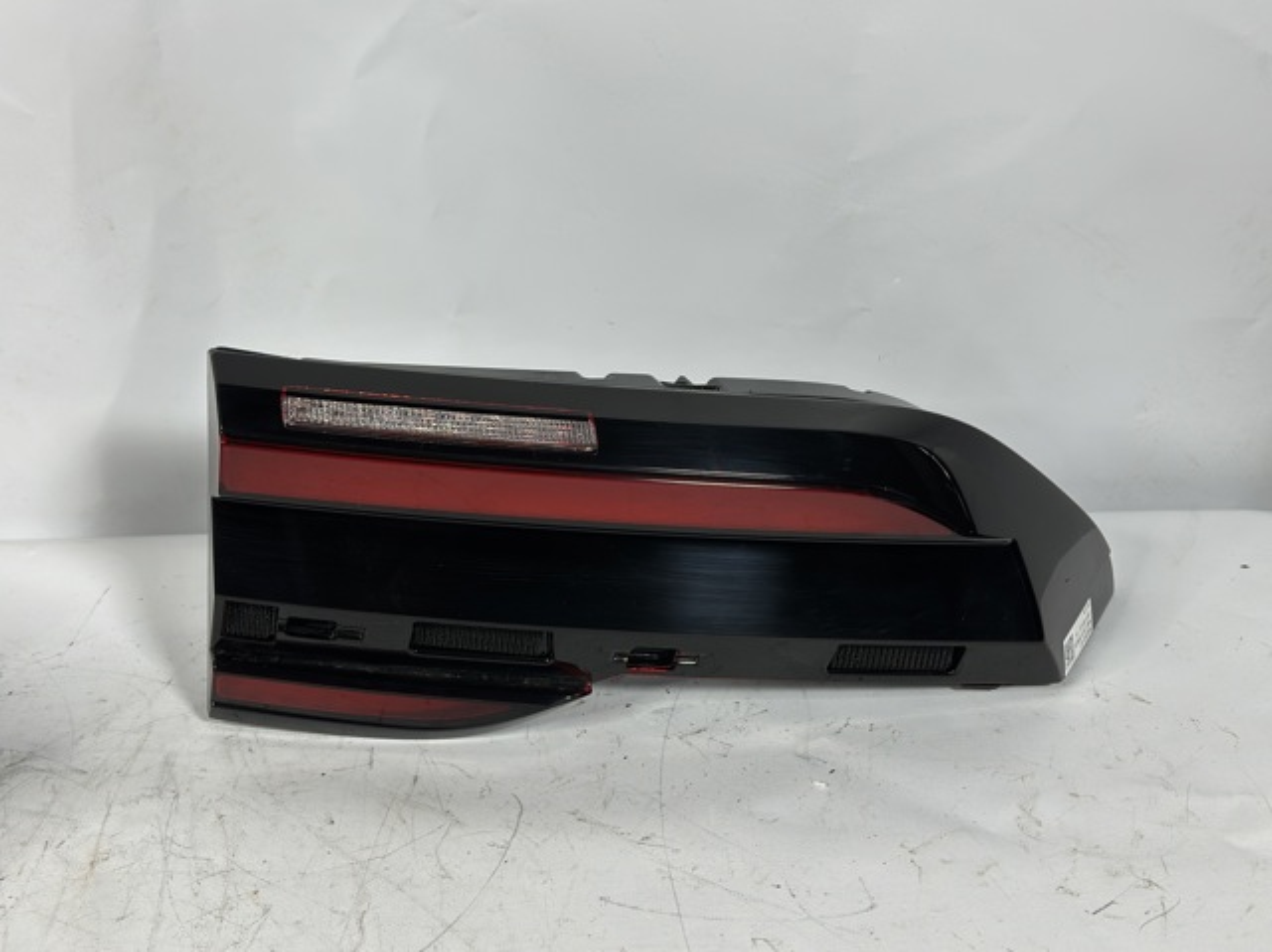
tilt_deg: -27.6
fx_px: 1762
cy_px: 476
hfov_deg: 39.7
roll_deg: +0.1
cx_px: 636
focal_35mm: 48
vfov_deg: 30.2
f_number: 1.78
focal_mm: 6.86
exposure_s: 1/100
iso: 100
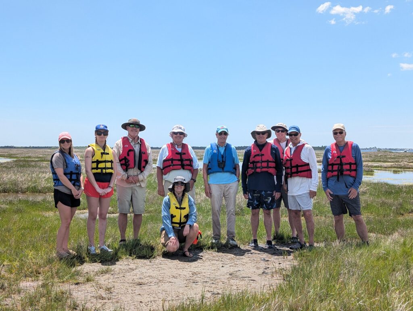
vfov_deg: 29.7
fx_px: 585
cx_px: 206
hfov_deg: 38.9
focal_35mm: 49
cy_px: 156
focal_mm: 6.9
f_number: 1.68
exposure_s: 1/1233
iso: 31
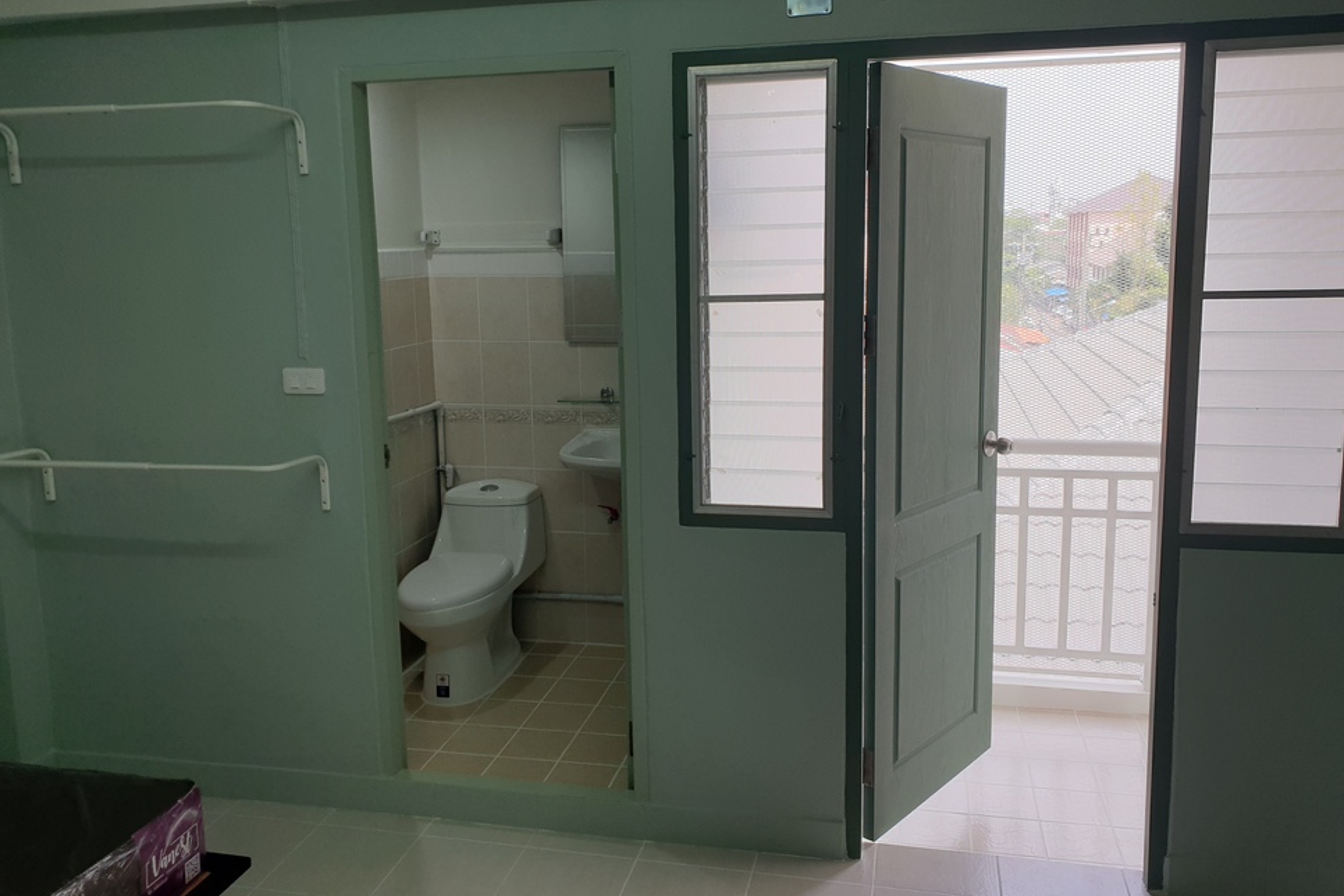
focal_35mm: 28
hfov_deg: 65.5
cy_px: 388
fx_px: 1045
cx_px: 659
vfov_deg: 46.3
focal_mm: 4.3
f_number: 2.4
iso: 50
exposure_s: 1/198
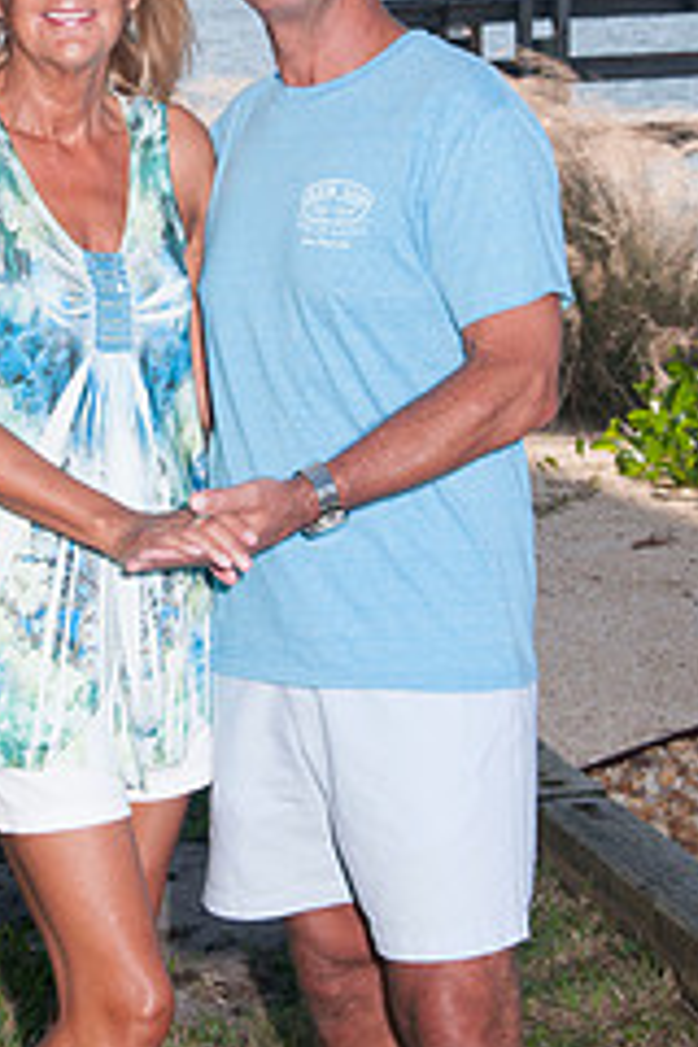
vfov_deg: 17.3
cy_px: 327
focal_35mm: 118
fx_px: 3432
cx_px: 203
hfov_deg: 11.6
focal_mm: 42
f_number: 10
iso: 100
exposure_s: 1/250
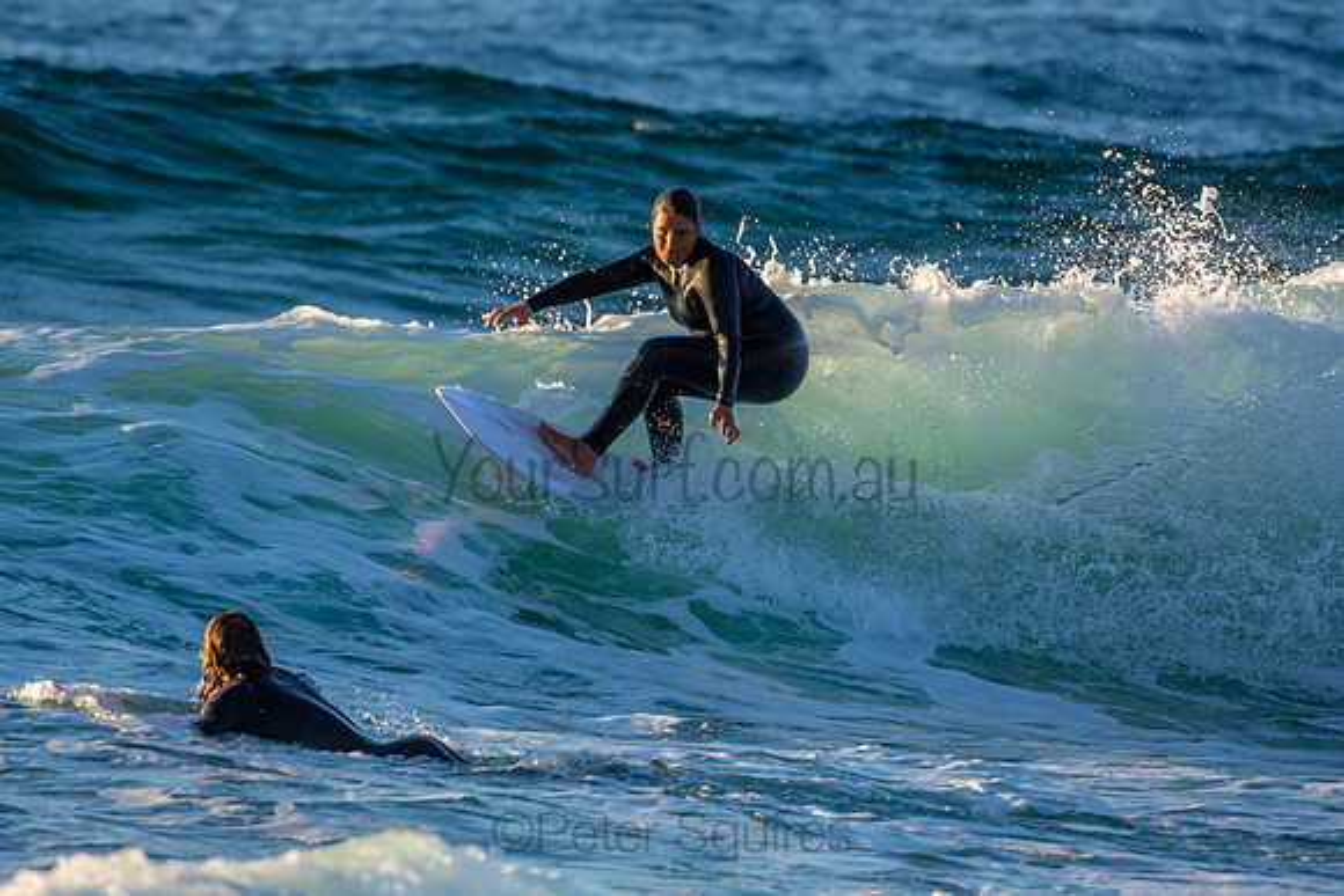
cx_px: 672
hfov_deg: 2.7
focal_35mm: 750
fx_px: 28005
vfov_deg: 1.8
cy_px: 448
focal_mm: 500
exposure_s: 1/1250
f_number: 5.6
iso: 720
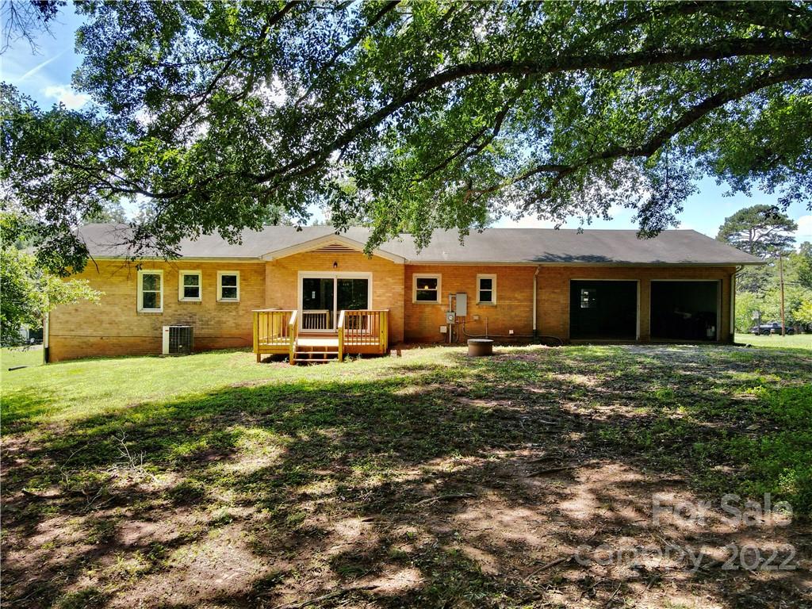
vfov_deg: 56.8
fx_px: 563
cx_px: 406
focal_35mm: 24
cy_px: 304
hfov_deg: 71.6
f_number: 2.8
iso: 100
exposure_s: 1/80
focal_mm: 4.5
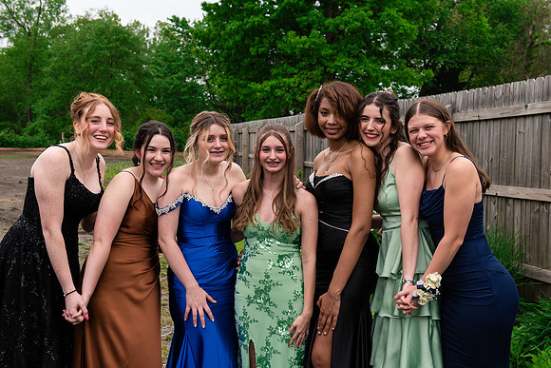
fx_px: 796
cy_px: 184
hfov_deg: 38.2
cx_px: 276
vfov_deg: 26.0
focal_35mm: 52
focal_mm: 52
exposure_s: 1/200
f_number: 8
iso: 400
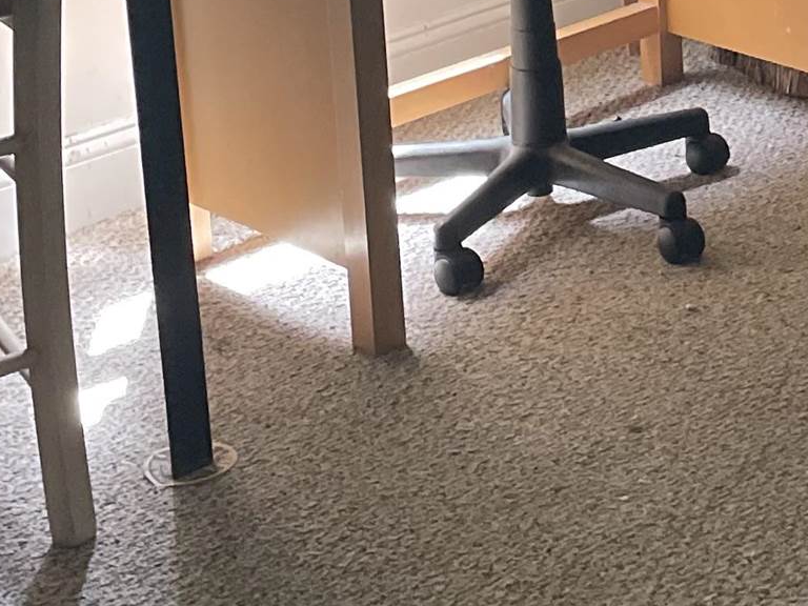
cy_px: -251
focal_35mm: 104
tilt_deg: -12.0
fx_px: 2428
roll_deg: +1.9
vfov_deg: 13.5
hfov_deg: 18.2
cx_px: 901
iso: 500
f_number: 1.6
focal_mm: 4.2
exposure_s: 1/60
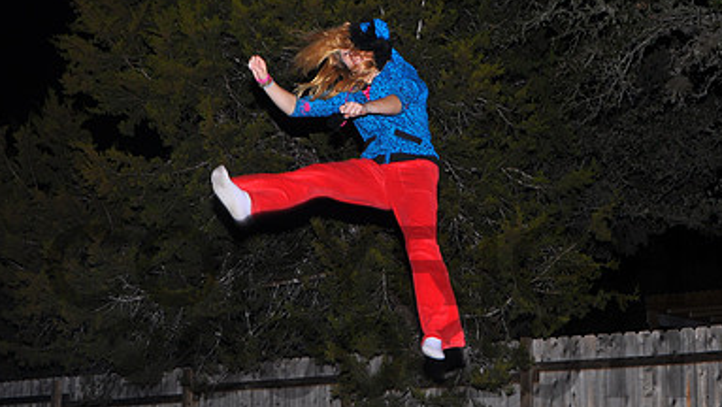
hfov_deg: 27.8
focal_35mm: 76
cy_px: 201
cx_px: 403
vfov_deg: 15.9
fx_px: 1456
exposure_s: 1/60
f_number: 5.6
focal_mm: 32
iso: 200
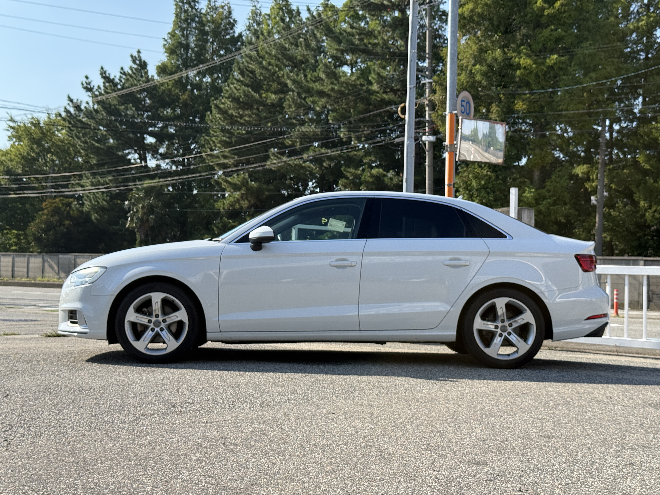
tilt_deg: +1.6
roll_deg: -1.7
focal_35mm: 48
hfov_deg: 39.7
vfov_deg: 30.3
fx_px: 915
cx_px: 330
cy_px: 248
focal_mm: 6.76
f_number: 1.78
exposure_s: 1/2976
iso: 80
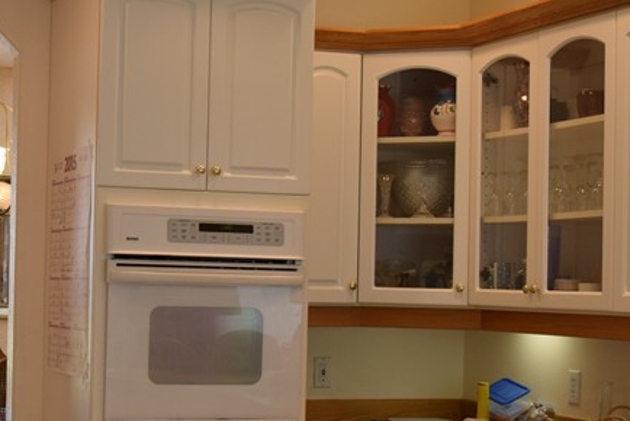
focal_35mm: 90
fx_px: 1576
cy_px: 289
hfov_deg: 22.4
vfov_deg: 15.2
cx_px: 168
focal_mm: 24
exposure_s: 1/100
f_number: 5
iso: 400
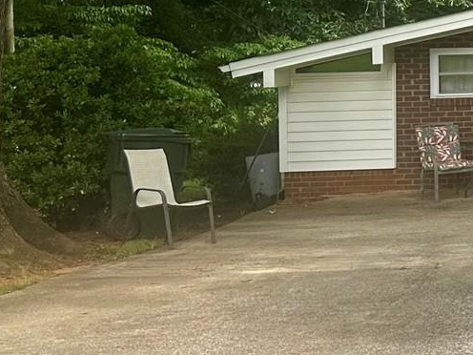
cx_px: 819
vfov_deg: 14.7
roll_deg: -0.6
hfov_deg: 16.8
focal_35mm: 99
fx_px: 1353
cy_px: 10
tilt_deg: +0.3
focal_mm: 6.86
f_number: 1.78
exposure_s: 1/1321
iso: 80
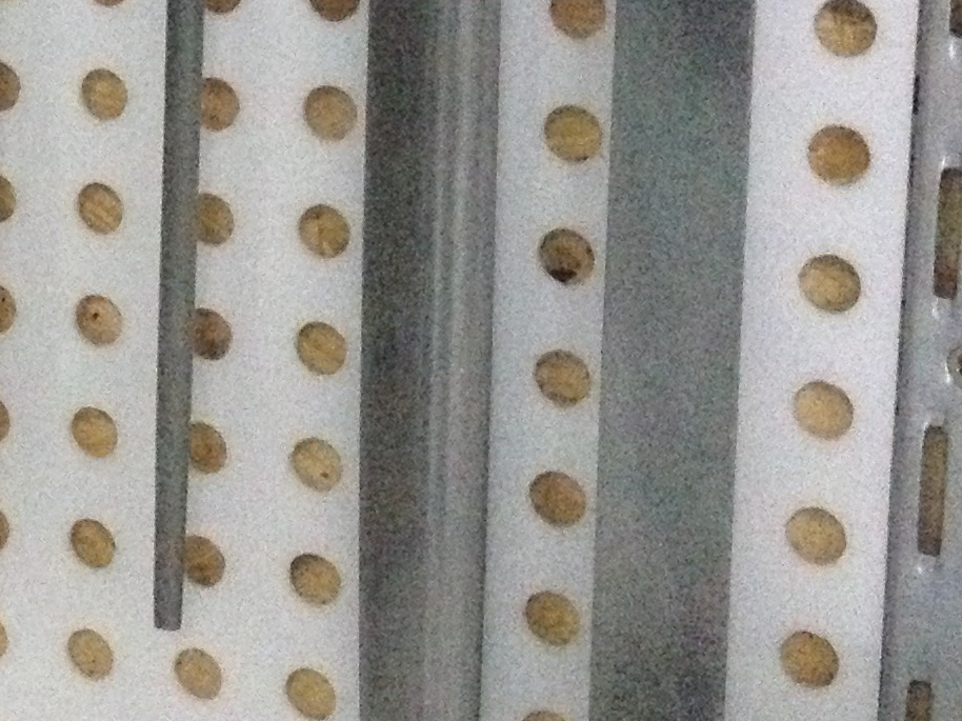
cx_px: -329
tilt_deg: -7.3
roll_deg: -0.1
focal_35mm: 125
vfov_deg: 11.8
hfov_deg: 15.0
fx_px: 3473
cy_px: 56
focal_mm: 4.28
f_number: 2.4
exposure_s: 1/15
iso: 800
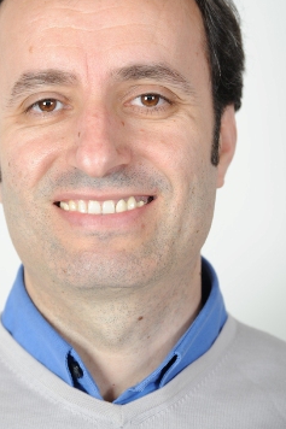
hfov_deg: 9.1
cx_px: 111
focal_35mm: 151
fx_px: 1801
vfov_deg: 13.6
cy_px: 163
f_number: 6.3
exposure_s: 1/100
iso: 200
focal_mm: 120
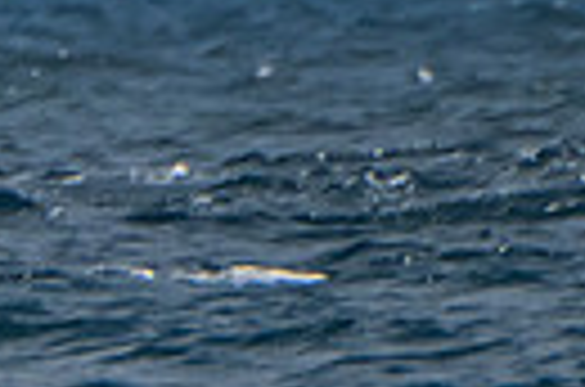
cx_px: -717
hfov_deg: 0.6
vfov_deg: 0.4
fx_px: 58519
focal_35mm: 3610
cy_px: 191
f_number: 6.3
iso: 400
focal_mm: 400
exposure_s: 1/2500
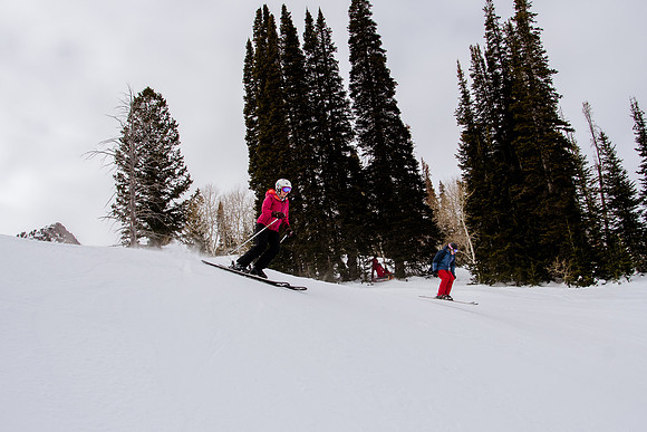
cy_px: 216
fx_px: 699
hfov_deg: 49.7
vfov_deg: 34.3
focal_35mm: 39
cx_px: 324
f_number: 5.6
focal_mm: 24
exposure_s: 1/3200
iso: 400
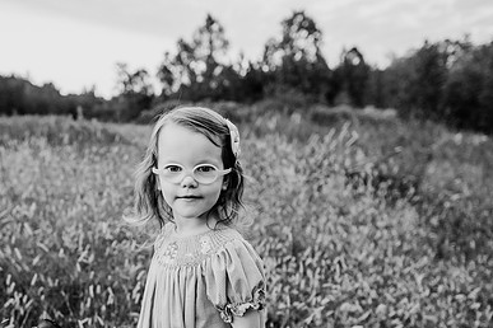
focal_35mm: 36
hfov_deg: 52.6
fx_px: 493
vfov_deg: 36.4
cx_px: 186
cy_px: 227
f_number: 2.8
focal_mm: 24
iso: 500
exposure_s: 1/500
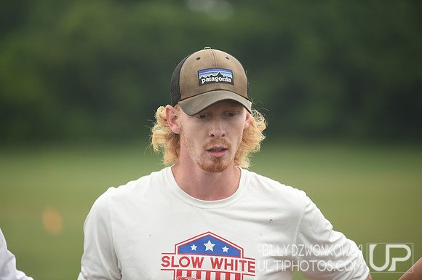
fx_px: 2341
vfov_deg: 6.8
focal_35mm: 200
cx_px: 211
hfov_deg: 10.3
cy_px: 140
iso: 320
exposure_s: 1/1000
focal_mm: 200
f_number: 2.8
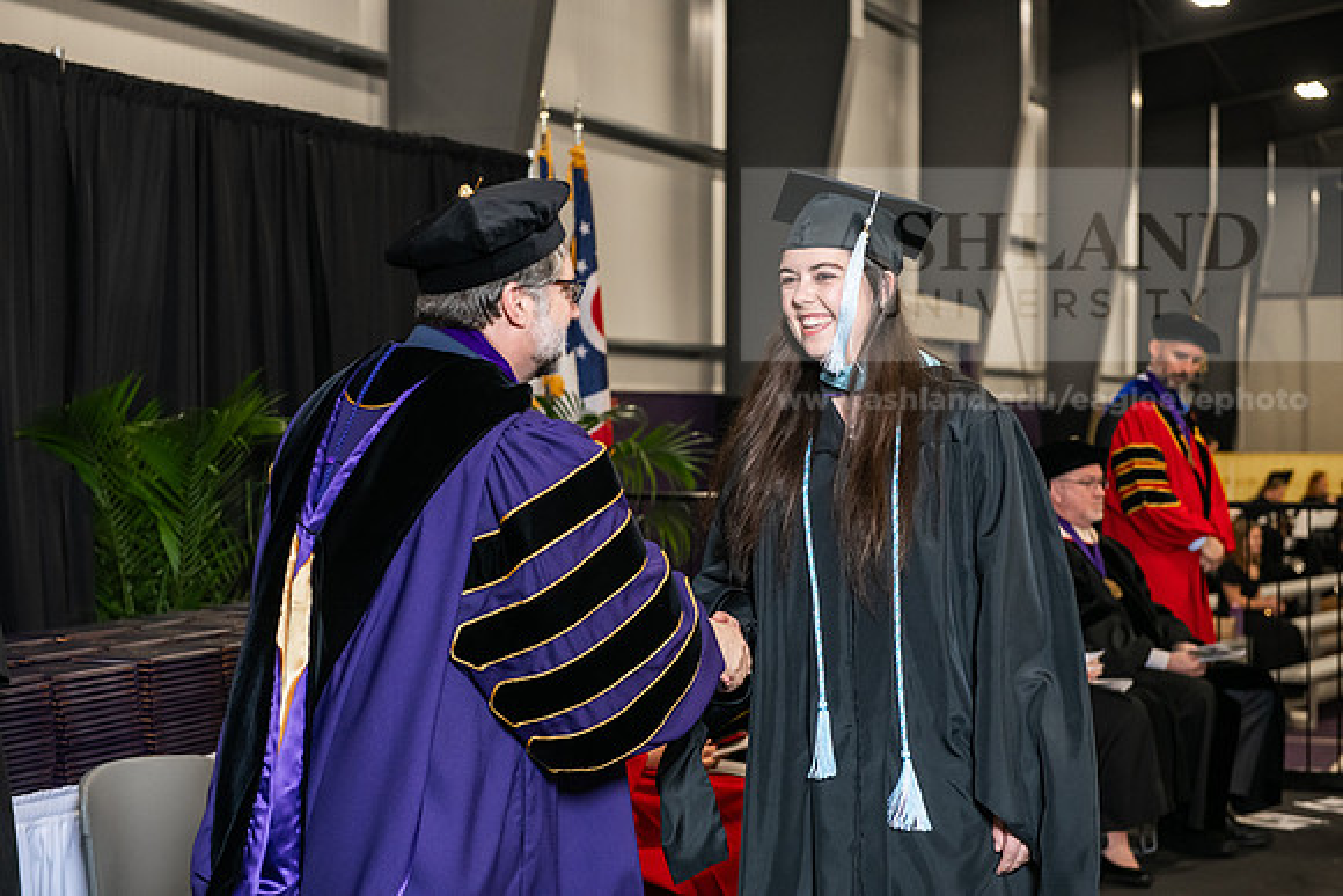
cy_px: 448
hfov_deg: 30.5
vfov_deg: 20.6
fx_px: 2463
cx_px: 672
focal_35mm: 66
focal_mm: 66
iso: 2000
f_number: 5
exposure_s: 1/200
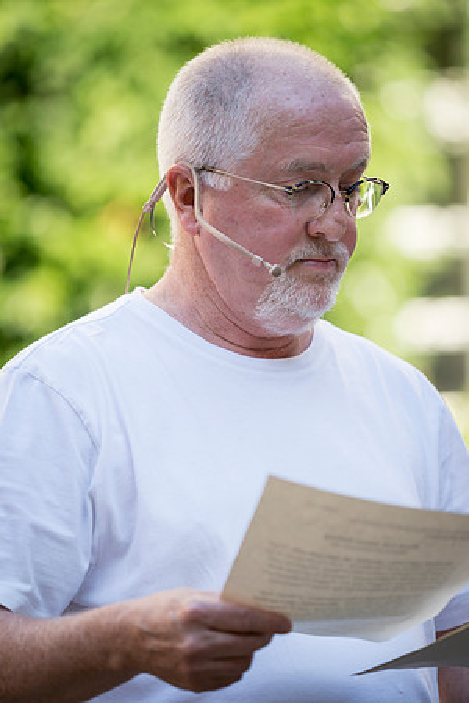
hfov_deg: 6.9
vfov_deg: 10.3
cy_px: 352
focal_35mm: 200
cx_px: 234
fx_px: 3908
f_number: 8
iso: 500
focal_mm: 200
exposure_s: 1/1000
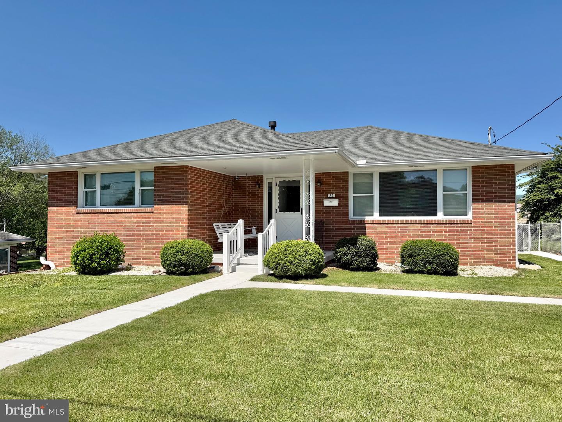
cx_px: 281
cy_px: 211
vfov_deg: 56.8
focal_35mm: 24
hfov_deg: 71.6
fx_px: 390
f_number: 1.78
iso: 80
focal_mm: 6.76
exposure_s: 1/4673
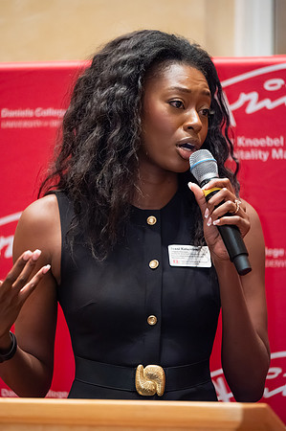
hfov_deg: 6.9
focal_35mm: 200
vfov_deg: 10.3
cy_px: 216
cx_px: 143
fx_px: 2389
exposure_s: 1/125
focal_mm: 200
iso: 10000
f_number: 2.8
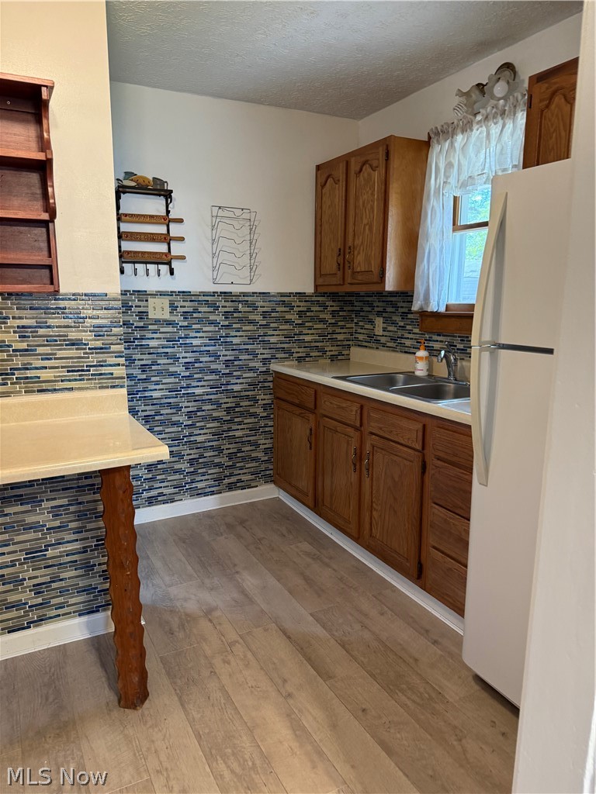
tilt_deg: -13.6
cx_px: 298
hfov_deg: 56.8
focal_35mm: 24
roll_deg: +0.1
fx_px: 551
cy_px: 397
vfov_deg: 71.6
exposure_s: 1/60
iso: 250
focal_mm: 6.76
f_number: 1.78
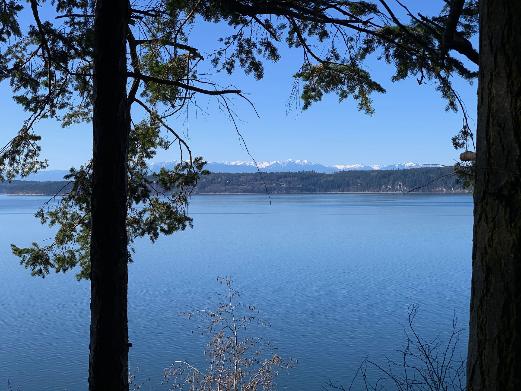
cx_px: 260
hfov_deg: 36.8
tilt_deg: -1.2
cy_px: 196
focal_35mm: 52
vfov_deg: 28.0
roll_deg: -0.2
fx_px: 783
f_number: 2.4
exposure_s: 1/1370
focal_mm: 6
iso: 16
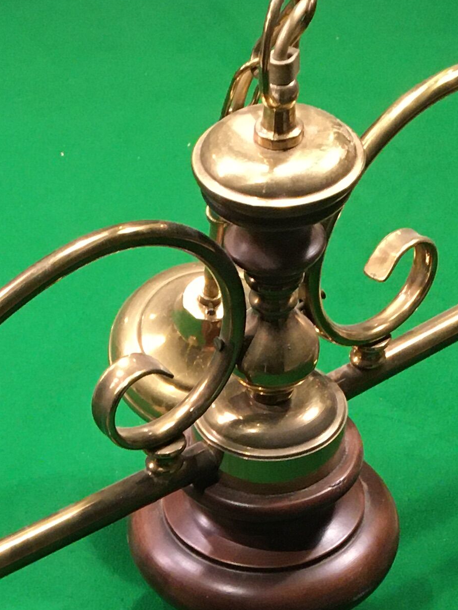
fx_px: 1711
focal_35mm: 97
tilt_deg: -48.1
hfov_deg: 15.1
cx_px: 79
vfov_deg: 19.3
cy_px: 693
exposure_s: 1/33
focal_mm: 4.15
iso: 160
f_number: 2.2
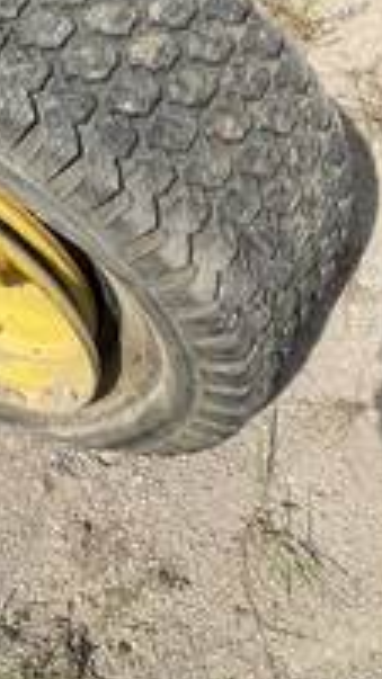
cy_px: 253
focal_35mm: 63
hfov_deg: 18.7
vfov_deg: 33.2
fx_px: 1135
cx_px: 24
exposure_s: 1/1144
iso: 25
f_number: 1.8
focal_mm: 3
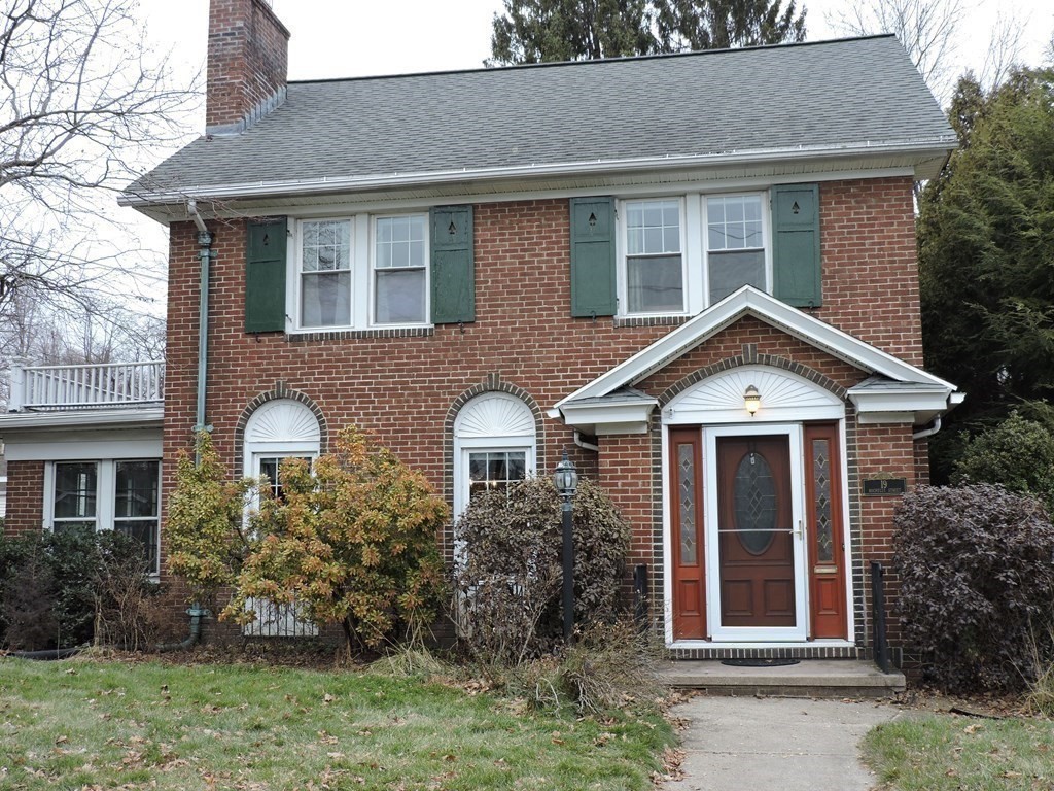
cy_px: 396
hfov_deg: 46.8
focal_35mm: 40
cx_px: 527
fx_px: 1218
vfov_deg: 36.0
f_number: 3.3
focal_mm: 7.1
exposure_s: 1/160
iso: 100
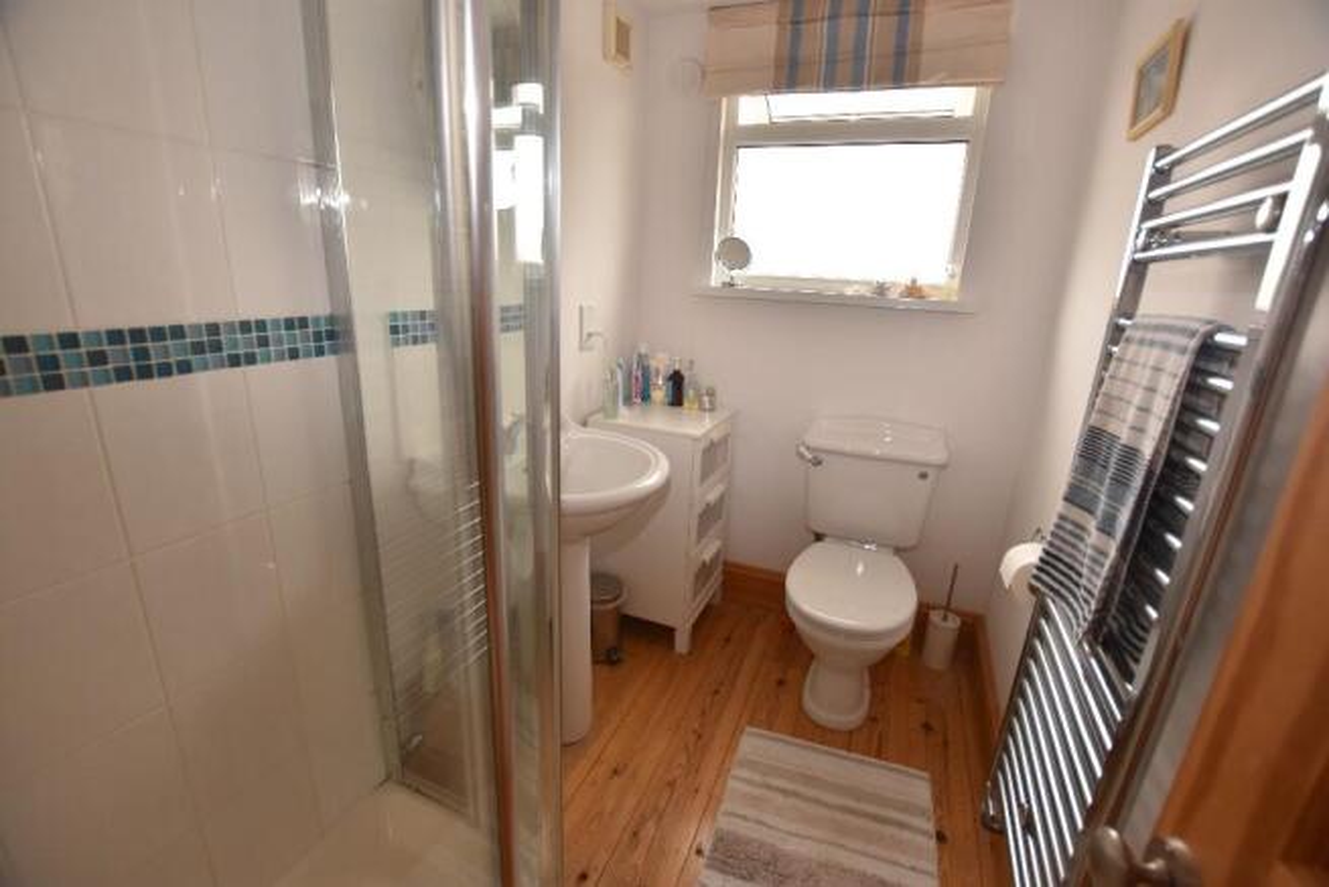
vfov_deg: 77.4
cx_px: 664
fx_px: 554
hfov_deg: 100.4
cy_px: 444
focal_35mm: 15
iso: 250
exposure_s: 1/60
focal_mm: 10
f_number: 4
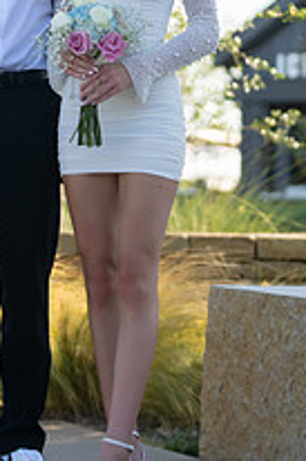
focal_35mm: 207
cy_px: 88
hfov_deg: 6.6
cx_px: 83
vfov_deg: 9.9
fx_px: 2643
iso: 100
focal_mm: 70
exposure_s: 1/500
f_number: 2.8
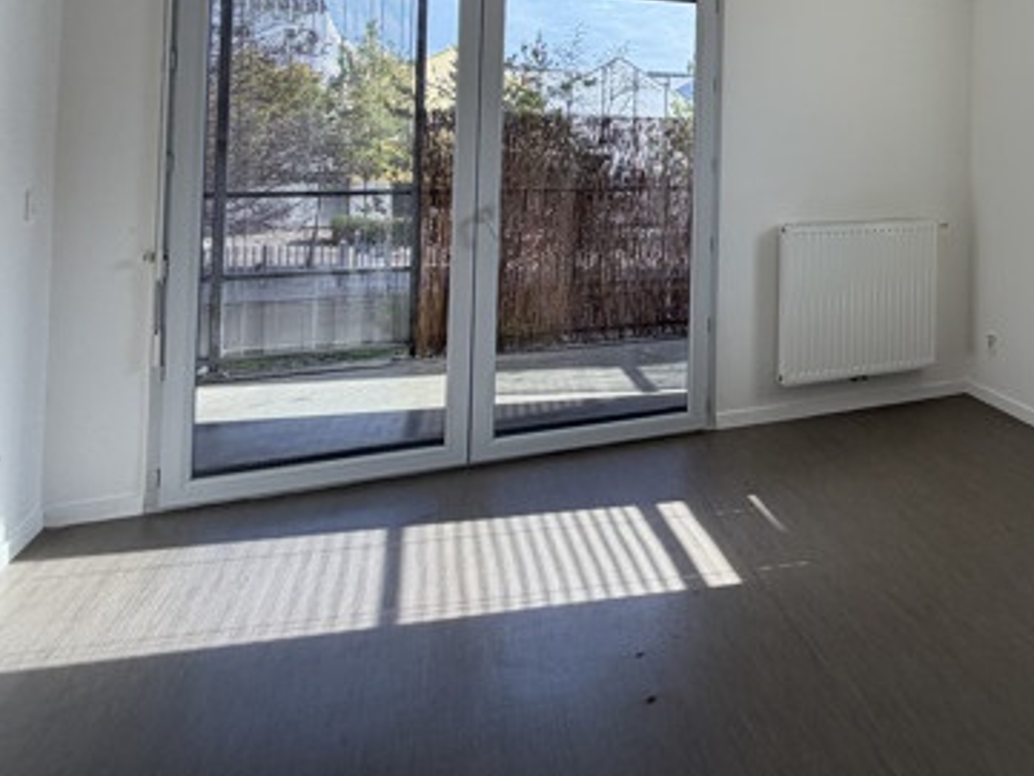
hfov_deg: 49.0
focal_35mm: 31
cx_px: 1008
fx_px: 926
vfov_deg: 42.7
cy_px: 120
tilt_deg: +1.7
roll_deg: -0.5
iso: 40
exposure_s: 1/169
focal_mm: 2.22
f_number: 2.2
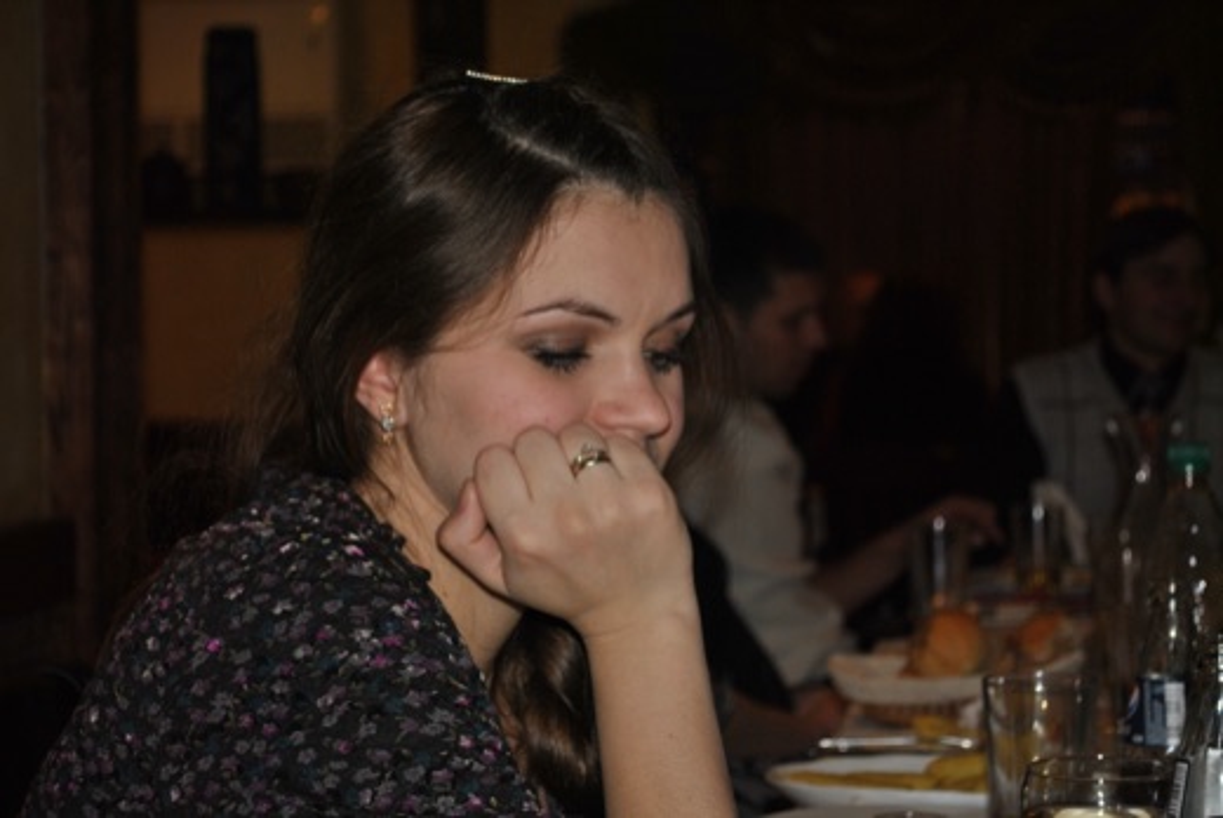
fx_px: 2806
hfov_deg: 24.6
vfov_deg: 16.6
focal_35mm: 82
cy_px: 409
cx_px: 612
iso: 200
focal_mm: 55
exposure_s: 1/60
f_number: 5.6
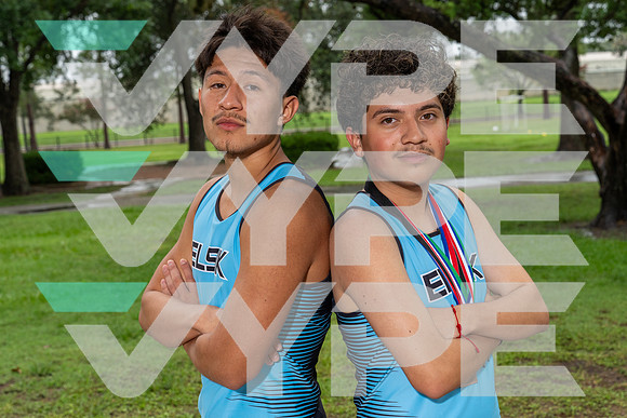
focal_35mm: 53
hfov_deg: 37.8
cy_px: 208
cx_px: 300
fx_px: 916
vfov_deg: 25.7
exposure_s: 1/250
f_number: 6.3
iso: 500
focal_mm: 50
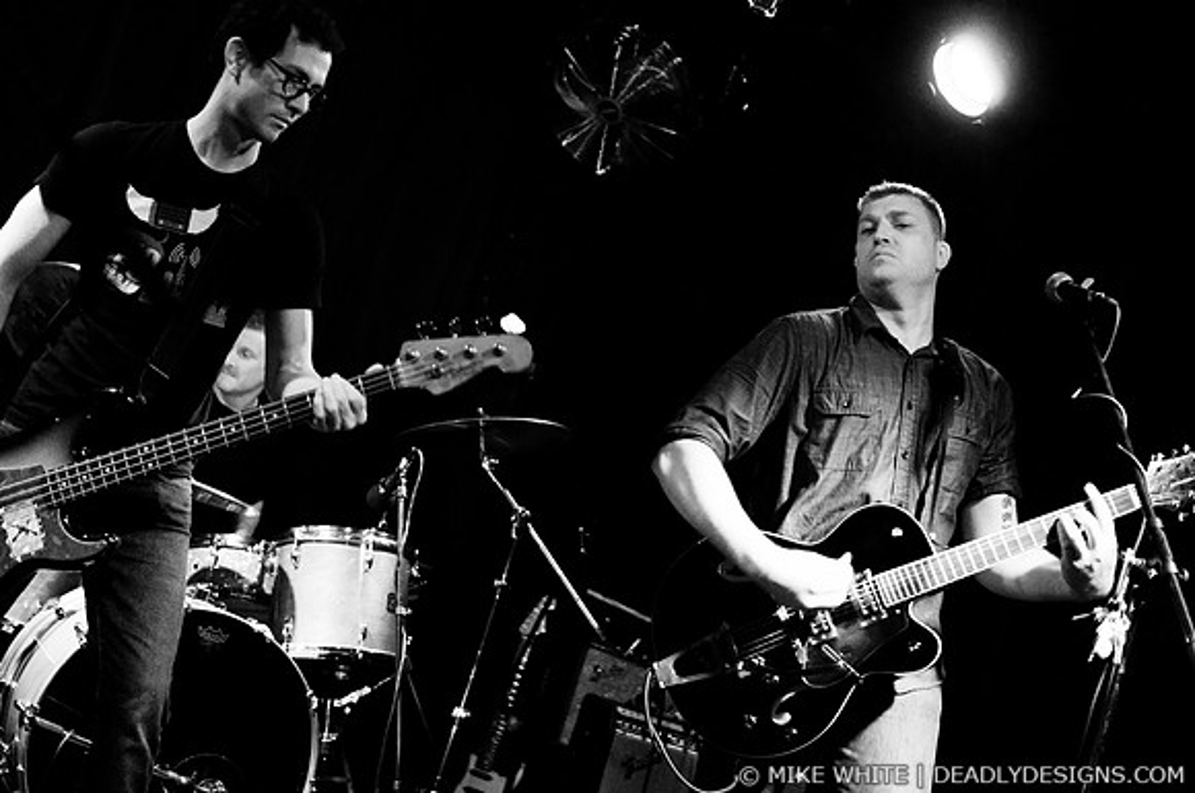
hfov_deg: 43.7
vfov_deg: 29.8
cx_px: 598
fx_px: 1492
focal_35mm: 45
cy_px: 396
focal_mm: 30
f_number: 1.4
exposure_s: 1/80
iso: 1000
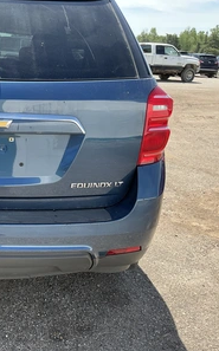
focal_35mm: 40
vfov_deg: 49.3
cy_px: 176
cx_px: -13
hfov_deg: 29.3
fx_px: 383
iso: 25
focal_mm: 3
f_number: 1.8
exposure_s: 1/353
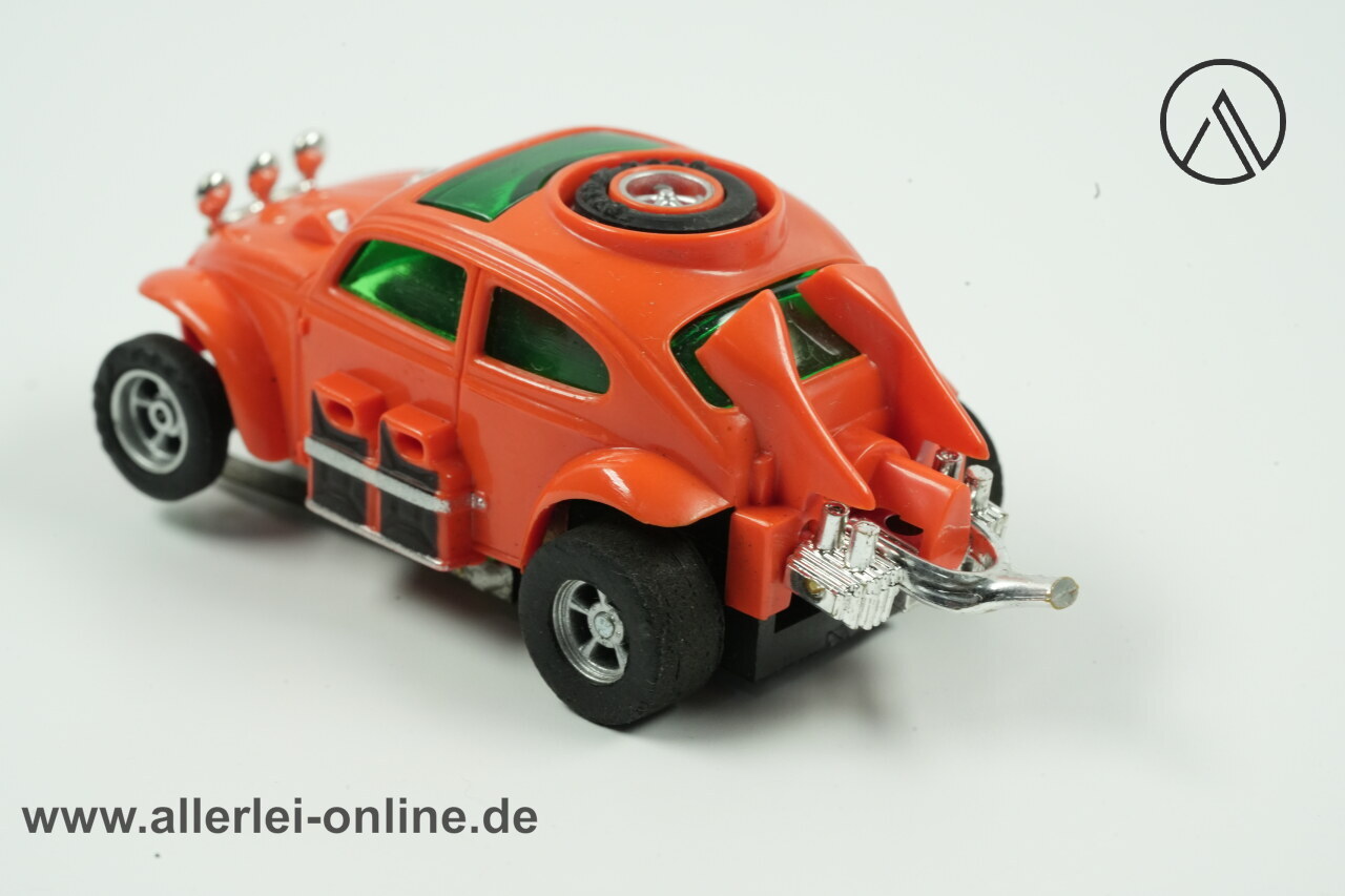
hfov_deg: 22.6
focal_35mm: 90
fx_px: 3362
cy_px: 448
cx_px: 672
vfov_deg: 15.2
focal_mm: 90
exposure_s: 1/30
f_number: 16
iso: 2500
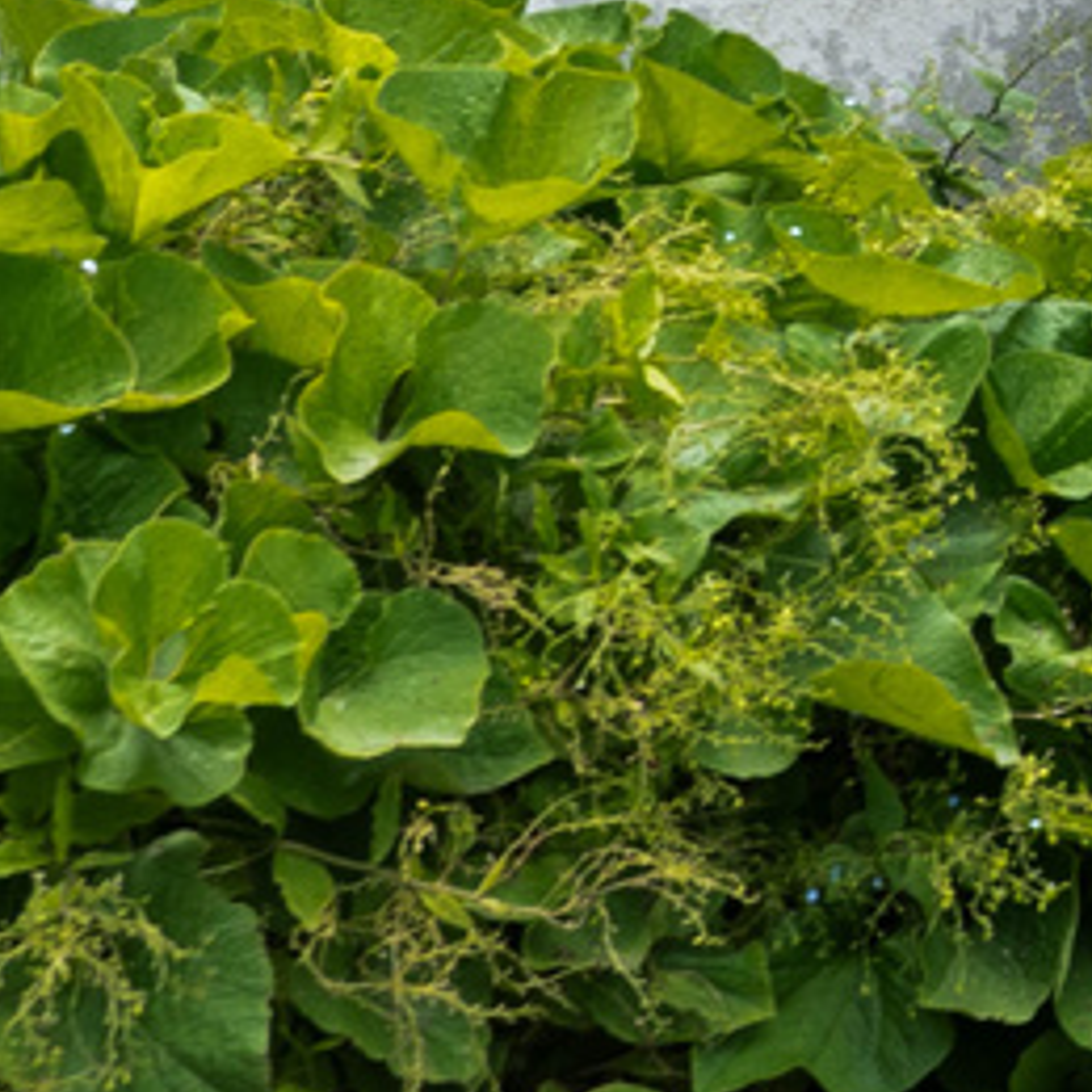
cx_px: 3053
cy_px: -1464
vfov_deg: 7.2
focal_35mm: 231
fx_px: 8233
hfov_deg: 6.9
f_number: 6.3
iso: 100
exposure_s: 1/60
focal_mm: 34.4
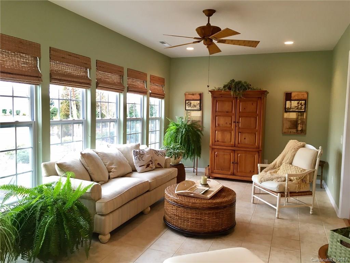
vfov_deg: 48.2
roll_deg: -0.8
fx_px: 293
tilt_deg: -5.4
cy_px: 132
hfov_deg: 61.7
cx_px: 175
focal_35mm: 29
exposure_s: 1/30
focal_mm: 4.15
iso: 64
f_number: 2.2
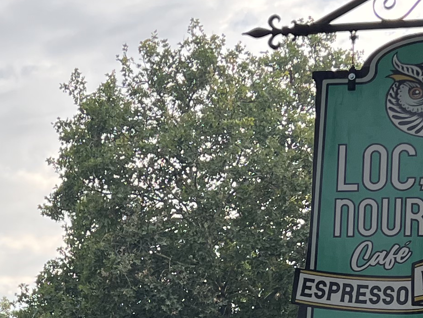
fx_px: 1393
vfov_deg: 12.4
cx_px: 101
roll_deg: -2.8
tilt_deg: +4.1
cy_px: 462
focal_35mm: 114
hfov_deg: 17.2
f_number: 1.5
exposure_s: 1/461
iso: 50
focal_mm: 5.7
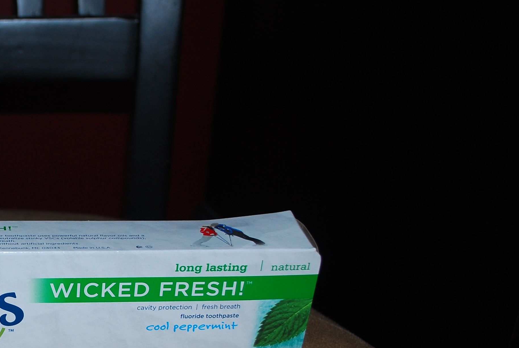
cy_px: 284
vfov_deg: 21.0
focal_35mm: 64
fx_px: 924
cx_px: -29
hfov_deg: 28.9
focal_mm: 20
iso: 200
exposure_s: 1/60
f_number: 3.8
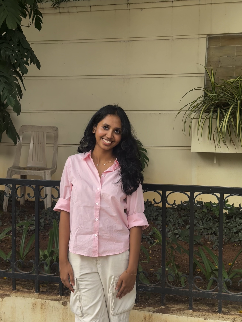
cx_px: 121
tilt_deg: -3.6
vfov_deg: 39.7
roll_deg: -0.3
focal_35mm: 48
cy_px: 161
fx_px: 447
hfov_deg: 30.3
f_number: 1.78
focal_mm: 6.76
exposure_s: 1/783
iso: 64
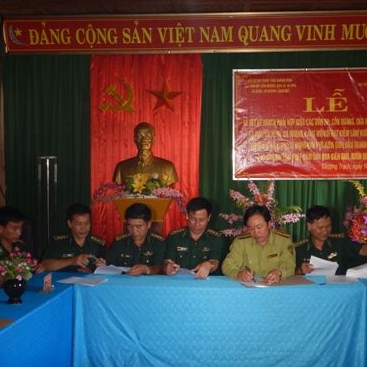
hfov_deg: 32.1
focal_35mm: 53
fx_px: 636
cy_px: 182
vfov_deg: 32.2
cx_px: 213
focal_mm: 7.8
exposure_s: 1/30
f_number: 4.3
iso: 500
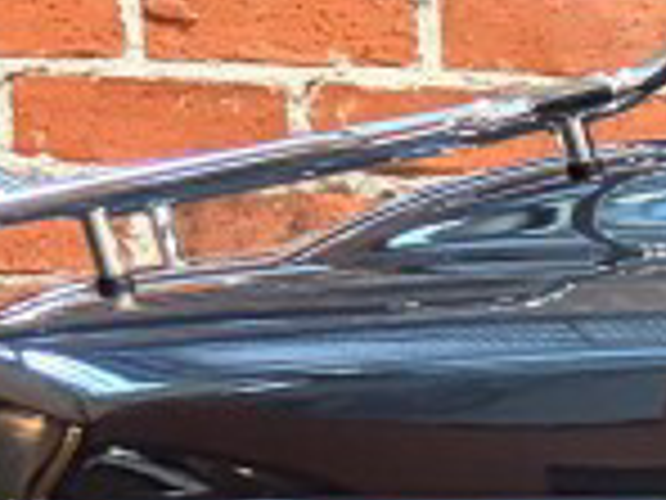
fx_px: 3617
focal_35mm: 188
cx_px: 1865
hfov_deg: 8.9
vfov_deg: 7.1
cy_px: 1428
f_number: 1.6
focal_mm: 5.96
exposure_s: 1/40
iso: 400
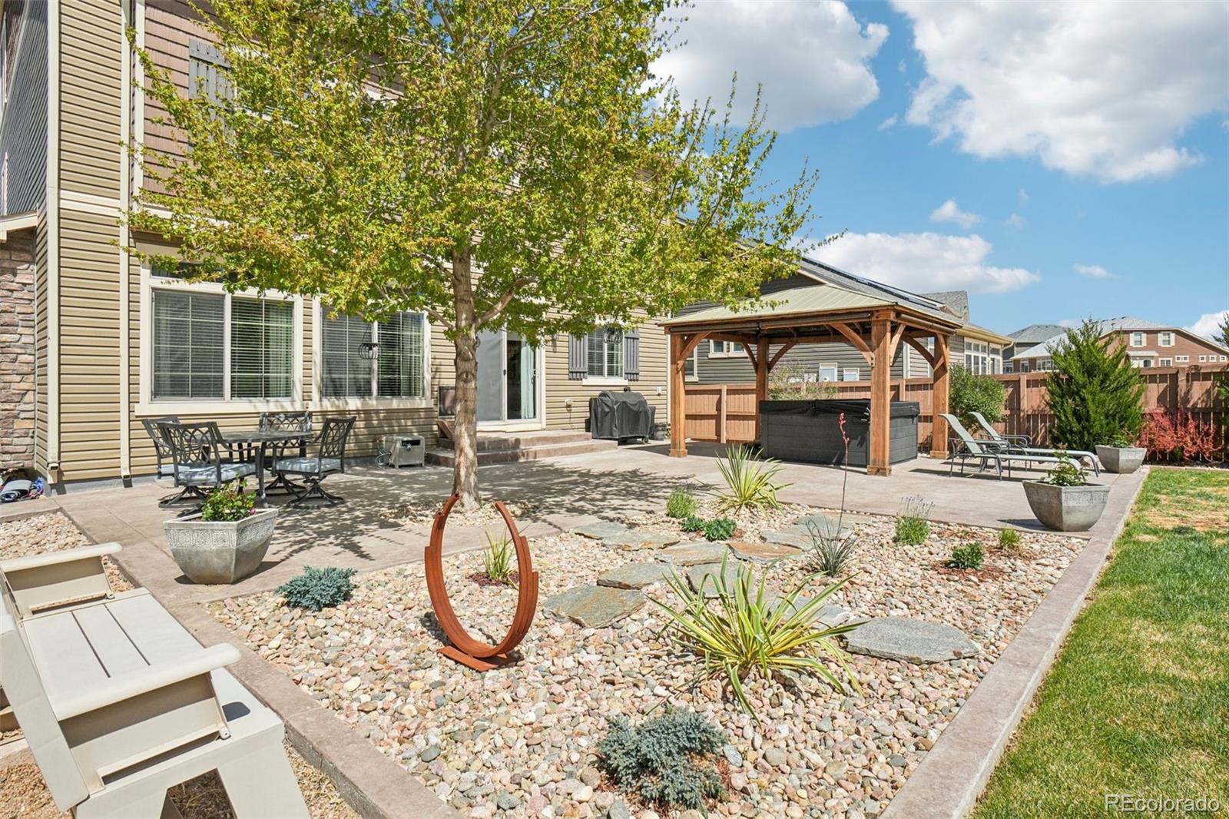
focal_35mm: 16
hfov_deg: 95.0
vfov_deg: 72.0
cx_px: 614
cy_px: 410
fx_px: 563
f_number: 8
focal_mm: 11
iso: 400
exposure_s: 1/1600
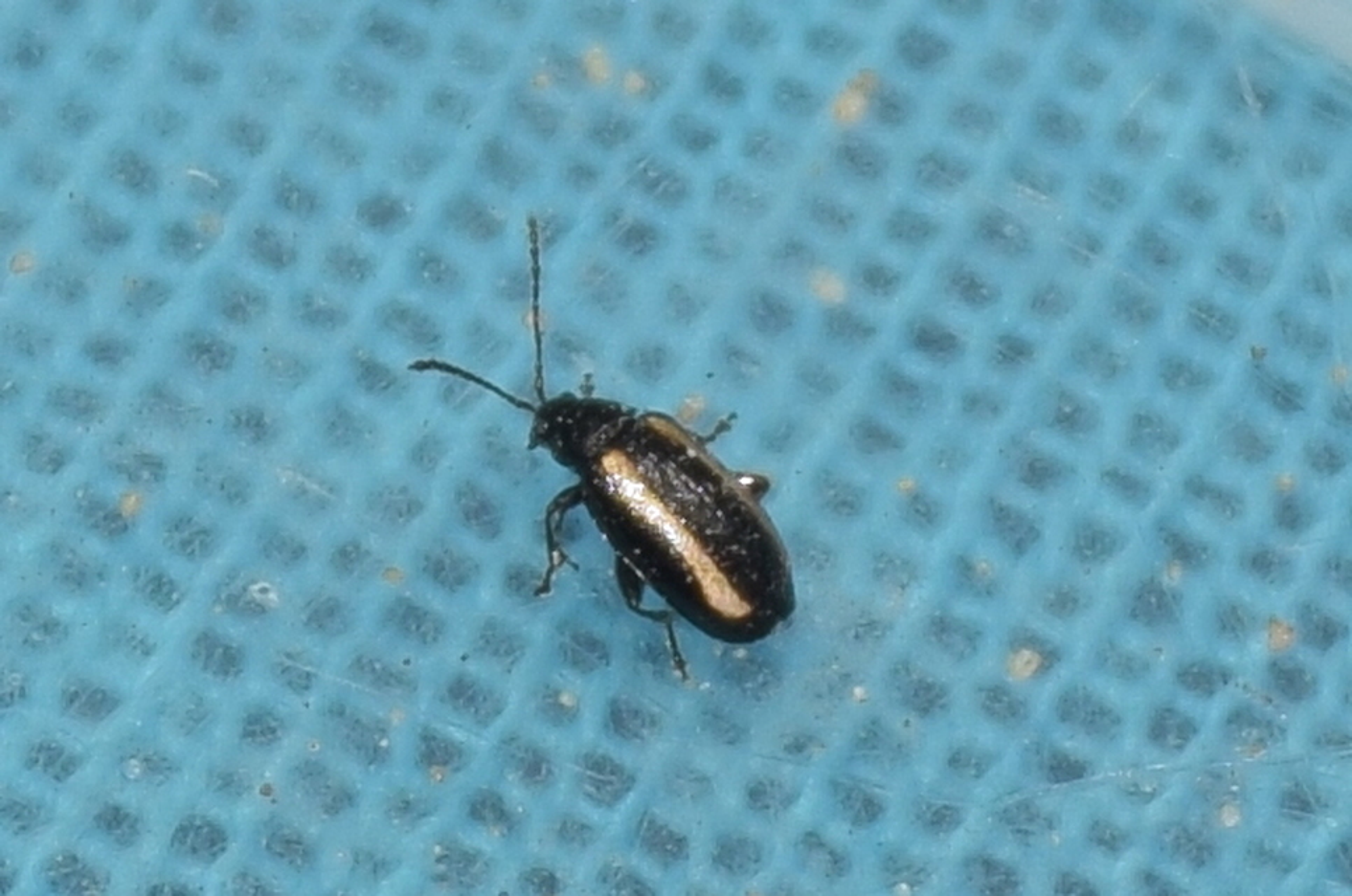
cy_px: 448
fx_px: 7871
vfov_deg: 6.5
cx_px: 676
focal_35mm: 210
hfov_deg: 9.8
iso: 100
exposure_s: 1/60
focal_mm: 140
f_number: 8
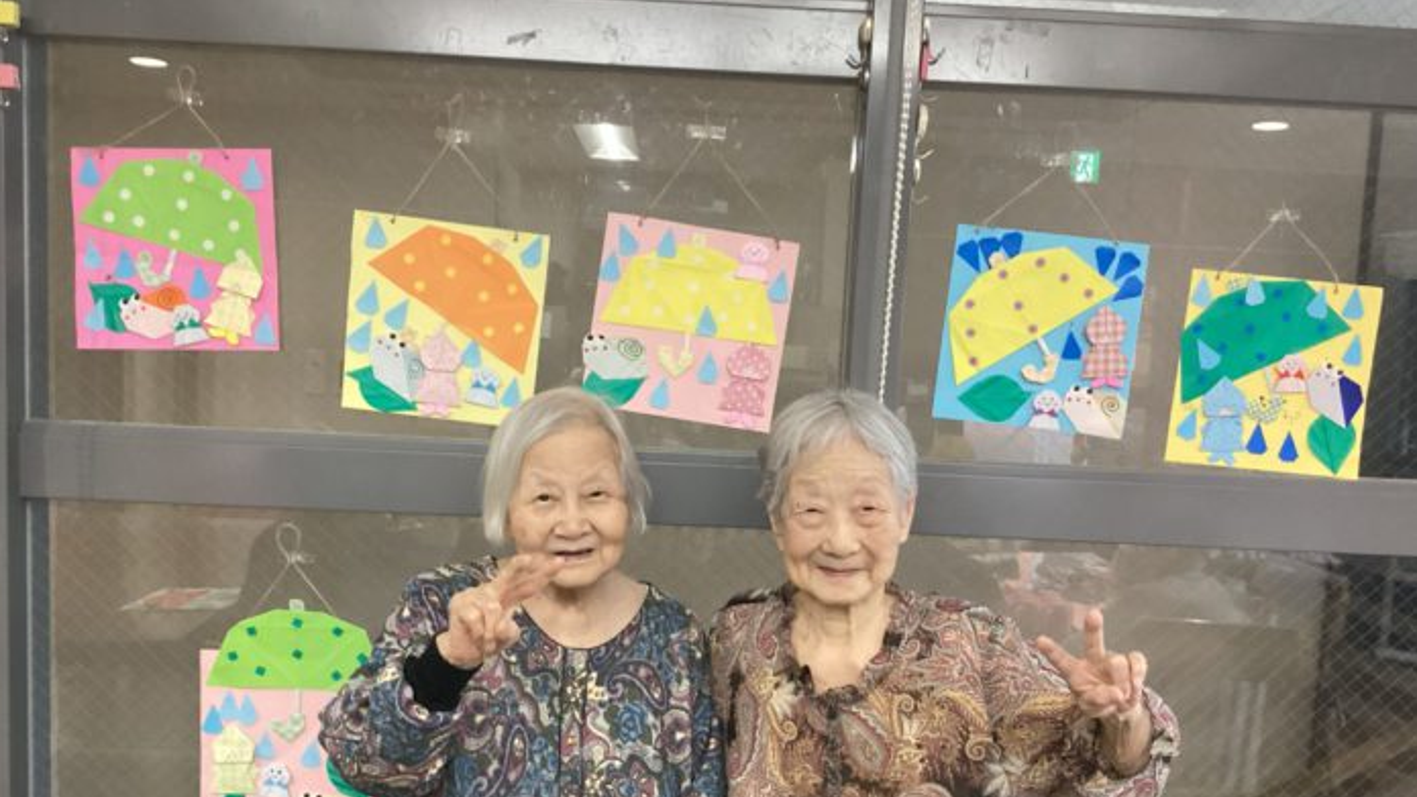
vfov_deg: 34.6
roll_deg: -2.7
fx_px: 1278
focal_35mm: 34
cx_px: 707
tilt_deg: -6.7
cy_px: 466
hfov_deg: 58.0
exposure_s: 1/40
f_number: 2.4
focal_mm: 3.3
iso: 400
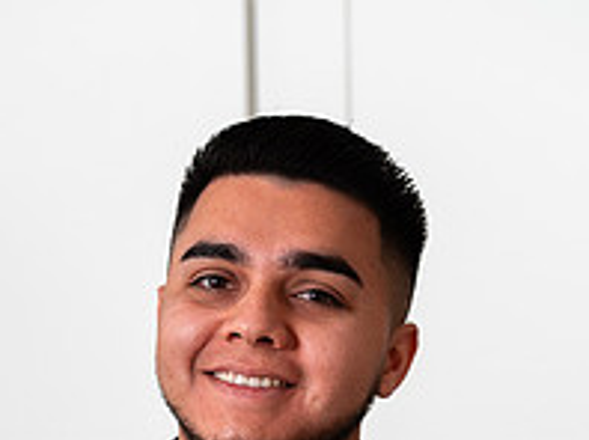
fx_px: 3161
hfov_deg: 10.6
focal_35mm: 186
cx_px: 256
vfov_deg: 7.8
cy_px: 663
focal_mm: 85
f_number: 3.2
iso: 50
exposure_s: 1/160
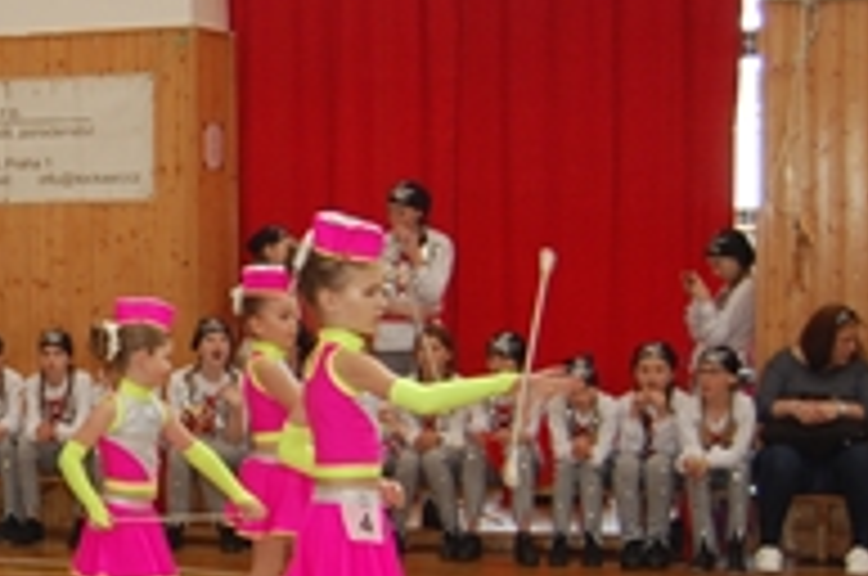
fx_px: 2431
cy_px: 396
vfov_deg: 13.5
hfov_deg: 18.9
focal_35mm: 101
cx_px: -243
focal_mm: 26
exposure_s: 1/60
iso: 400
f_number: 4.2
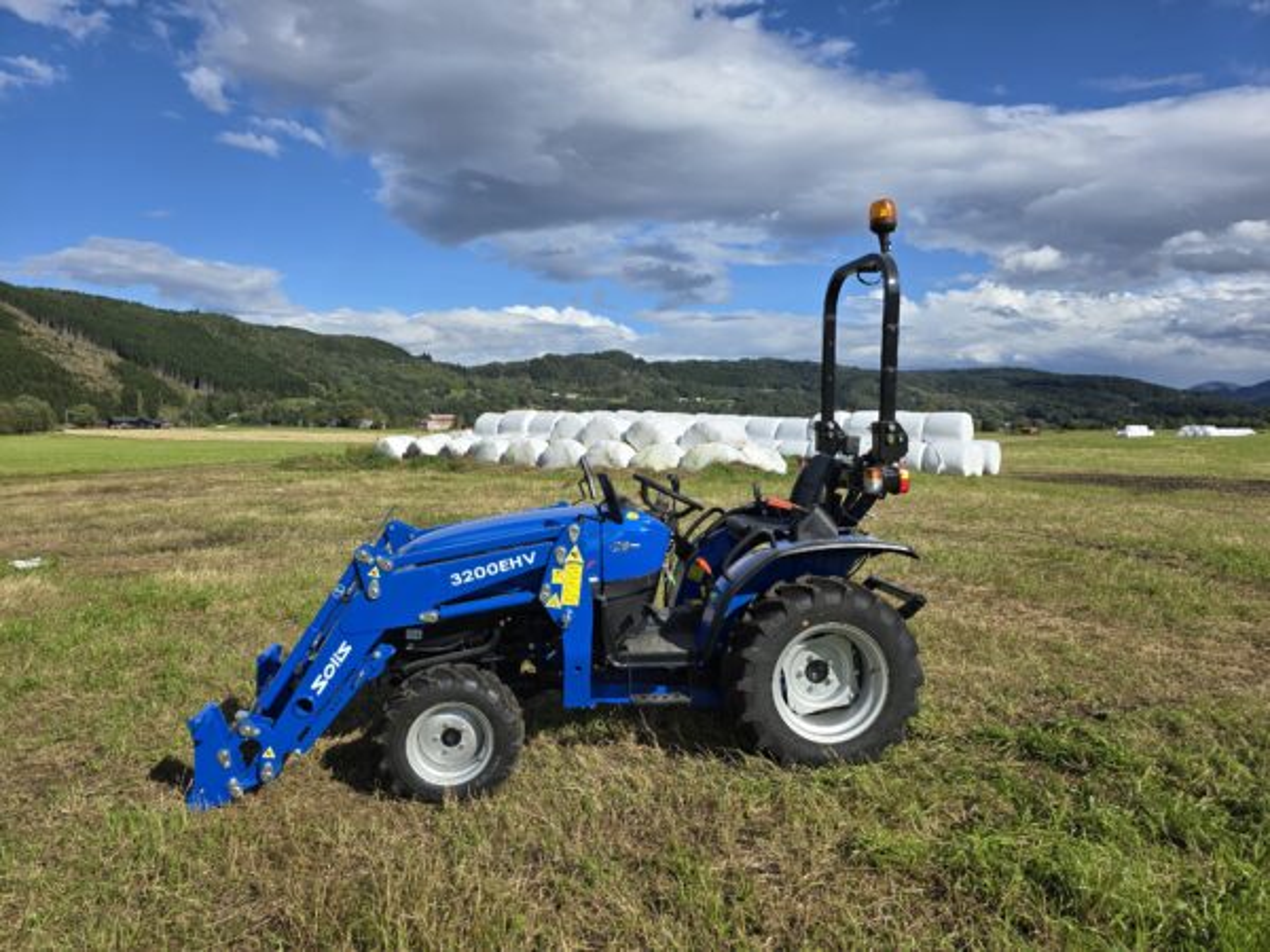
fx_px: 844
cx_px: 635
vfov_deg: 58.9
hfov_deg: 73.9
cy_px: 476
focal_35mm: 23
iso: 12
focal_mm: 6.3
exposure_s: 1/1157
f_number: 1.7
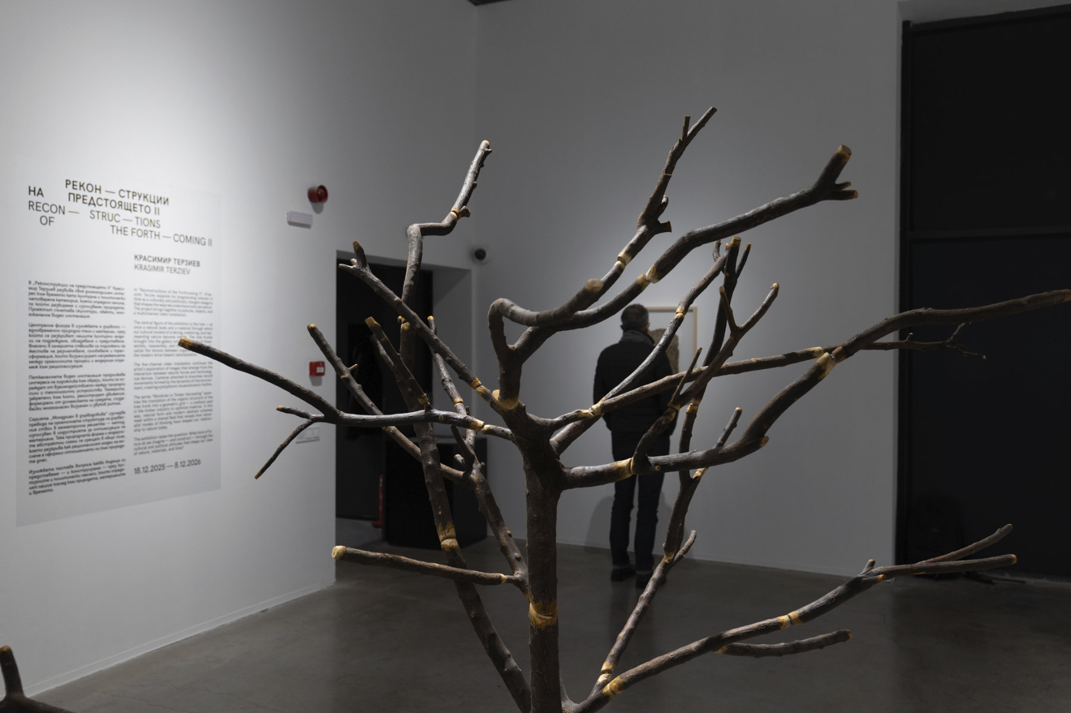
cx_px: 536
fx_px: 922
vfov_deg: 42.3
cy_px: 356
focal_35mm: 31
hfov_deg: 60.3
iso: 400
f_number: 5
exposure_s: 1/40
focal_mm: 31
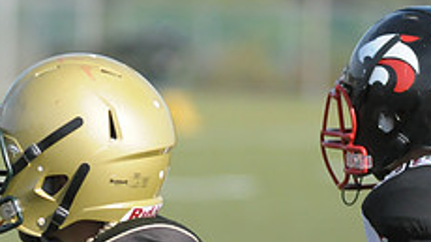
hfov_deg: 2.7
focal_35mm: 791
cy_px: 352
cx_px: 174
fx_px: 9034
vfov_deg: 1.5
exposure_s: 1/8000
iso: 1600
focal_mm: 200
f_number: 4
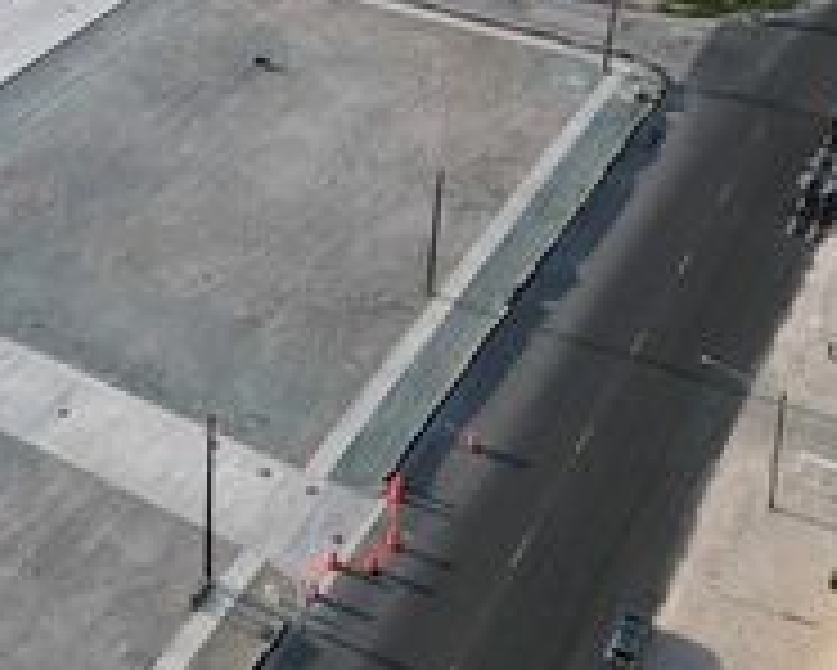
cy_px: -52
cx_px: 63
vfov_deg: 22.9
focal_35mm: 63
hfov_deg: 28.7
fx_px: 1561
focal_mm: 6.72
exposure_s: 1/2000
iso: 200
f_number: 1.7
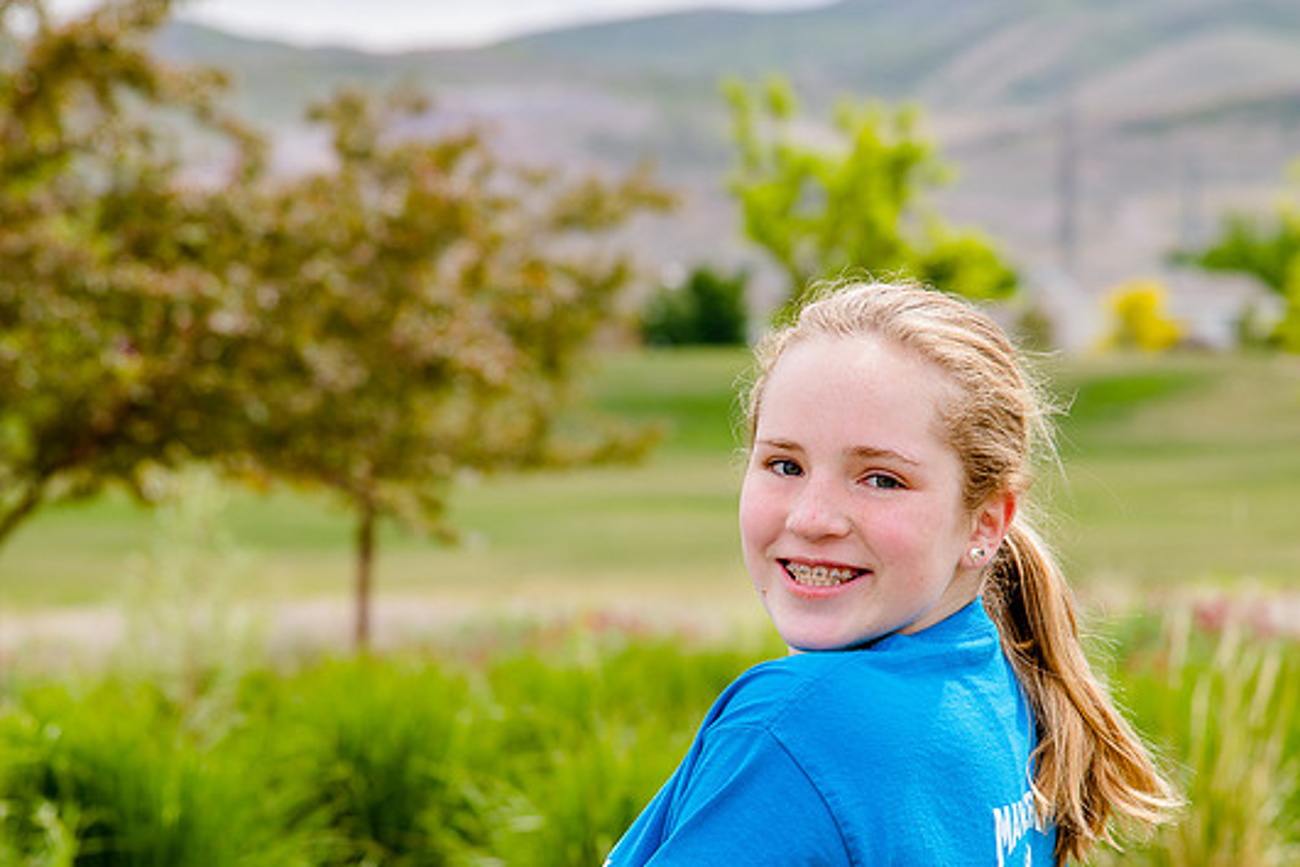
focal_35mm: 183
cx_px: 660
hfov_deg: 11.2
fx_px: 6608
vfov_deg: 7.5
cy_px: 637
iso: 200
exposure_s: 1/500
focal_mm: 110
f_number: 6.3
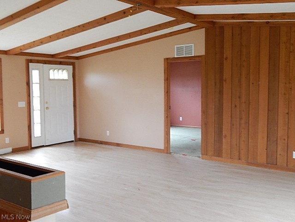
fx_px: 324
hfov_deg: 49.0
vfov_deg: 37.7
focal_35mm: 38
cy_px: 111
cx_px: 148
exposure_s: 1/30
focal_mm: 6.8
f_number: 3.4
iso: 400
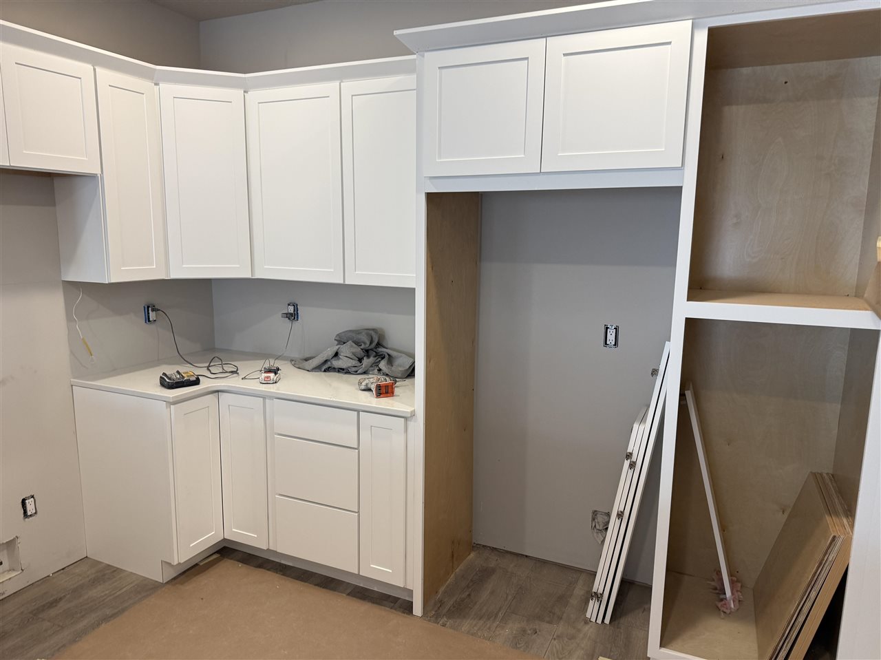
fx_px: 611
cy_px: 330
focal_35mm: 24
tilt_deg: -6.0
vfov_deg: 56.8
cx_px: 440
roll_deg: -1.8
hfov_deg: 71.6
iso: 160
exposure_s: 1/120
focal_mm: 6.76
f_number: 1.78
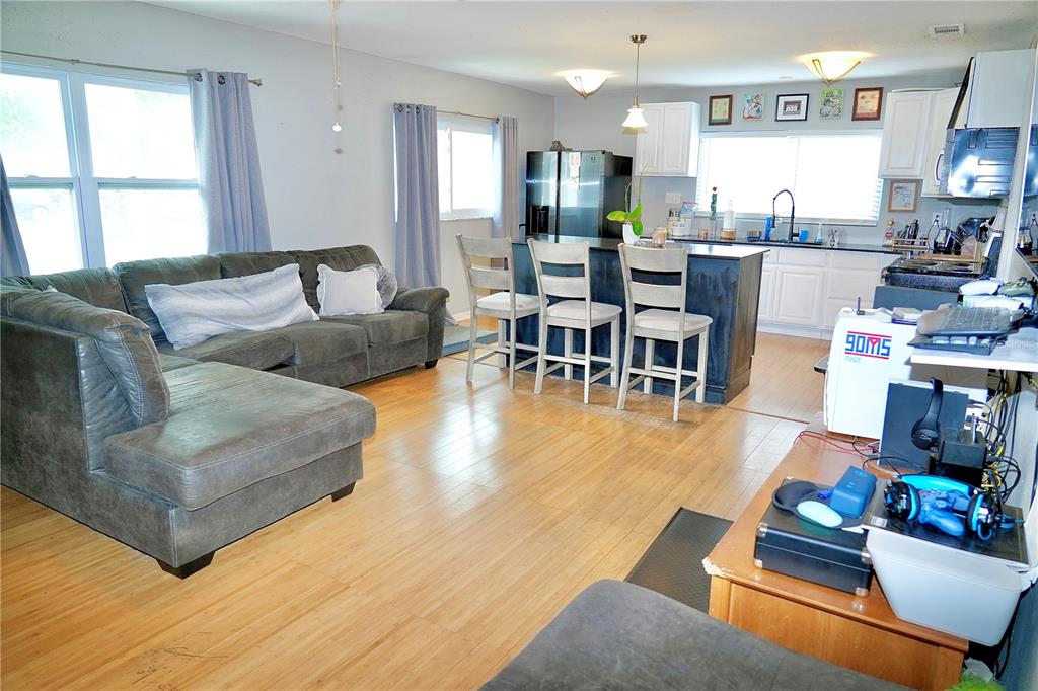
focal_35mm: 24
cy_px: 346
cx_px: 519
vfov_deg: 53.1
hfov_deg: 73.8
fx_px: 692
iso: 800
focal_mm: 24
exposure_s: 1/30
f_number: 4
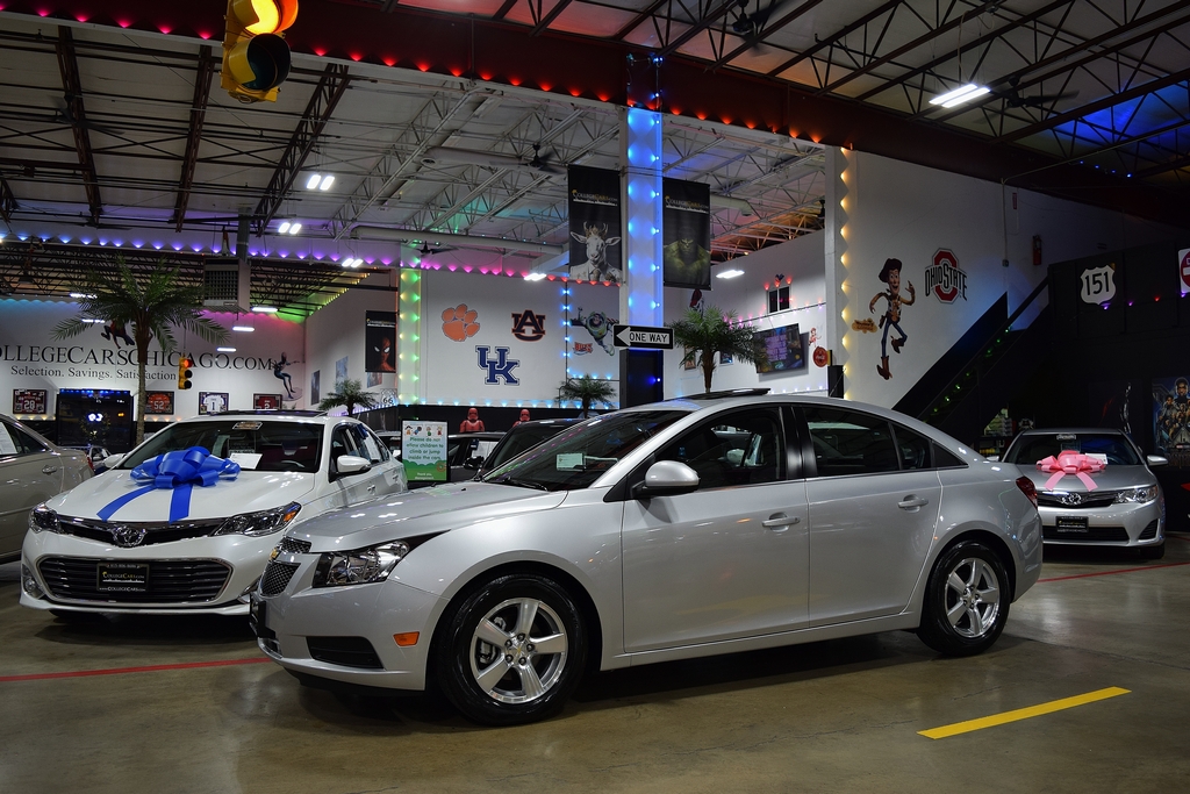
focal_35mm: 27
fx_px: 893
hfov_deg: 67.4
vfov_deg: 47.9
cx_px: 595
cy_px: 397
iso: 400
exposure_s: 1/80
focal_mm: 18
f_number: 4.5
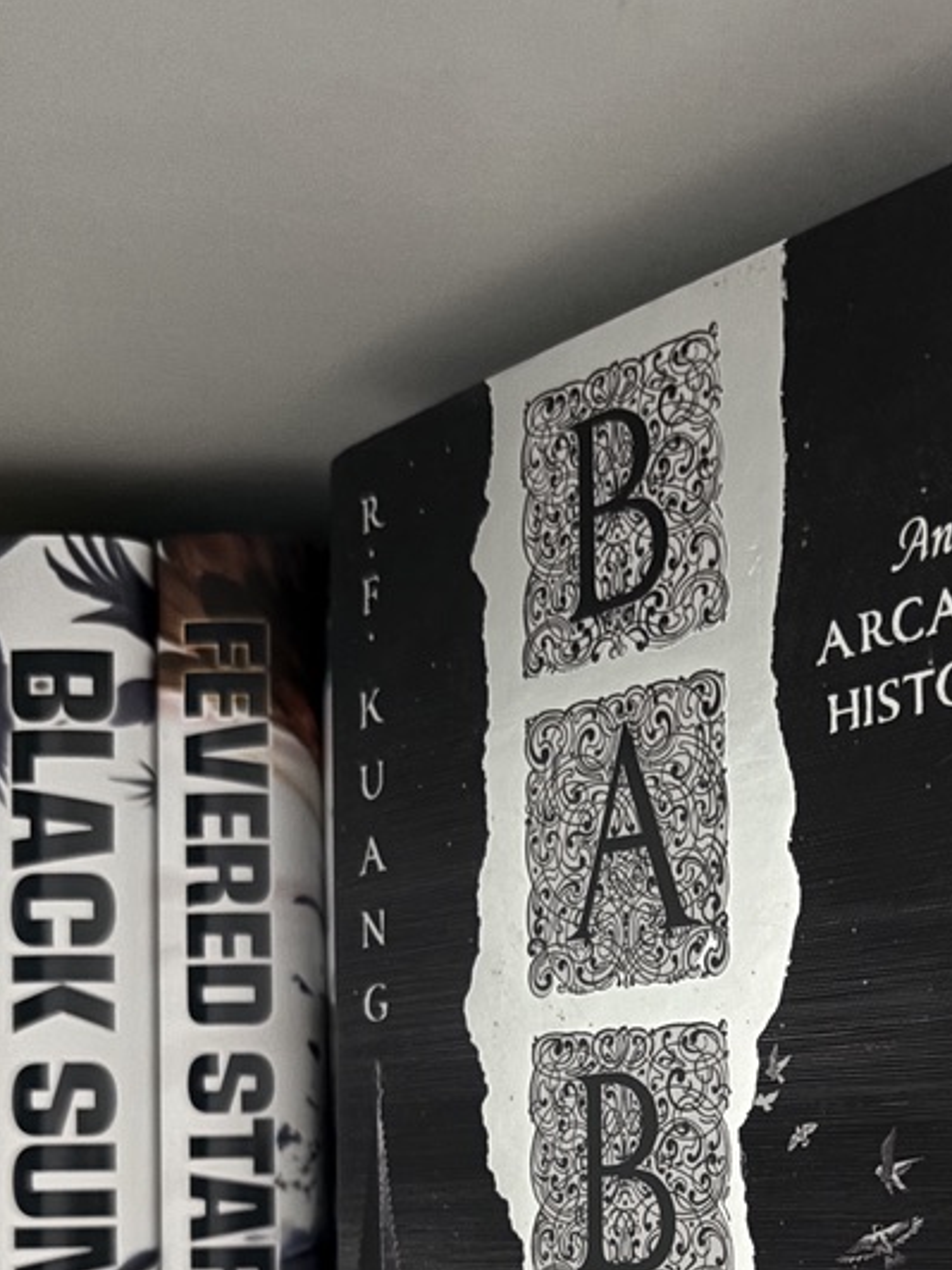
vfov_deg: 35.7
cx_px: 797
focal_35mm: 50
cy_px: 1165
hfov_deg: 28.3
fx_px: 1833
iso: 1000
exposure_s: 1/20
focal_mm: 5.96
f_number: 1.6
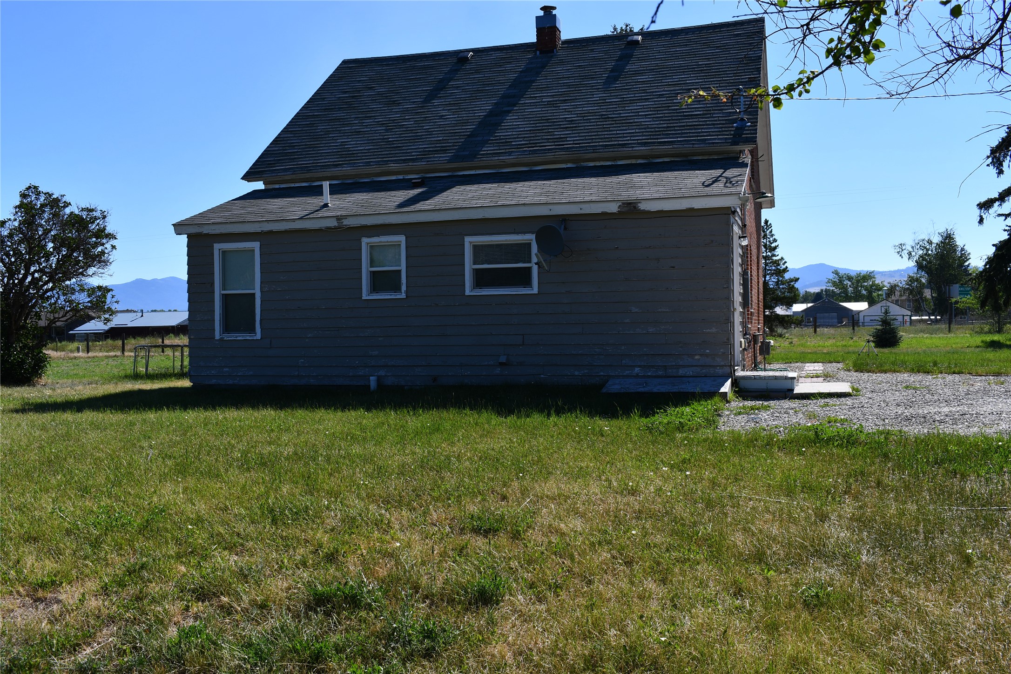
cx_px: 506
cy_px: 337
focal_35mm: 36
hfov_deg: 53.1
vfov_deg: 36.9
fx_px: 1011
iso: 100
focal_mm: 24
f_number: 9
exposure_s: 1/320
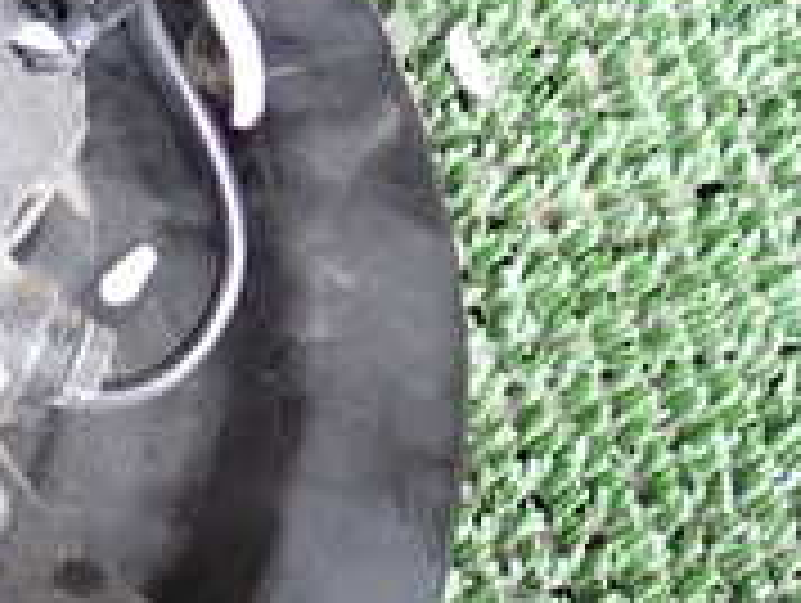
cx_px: -360
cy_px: 297
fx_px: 2340
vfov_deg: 14.7
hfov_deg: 17.6
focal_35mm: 101
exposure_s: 1/50
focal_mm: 5.4
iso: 320
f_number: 2.3
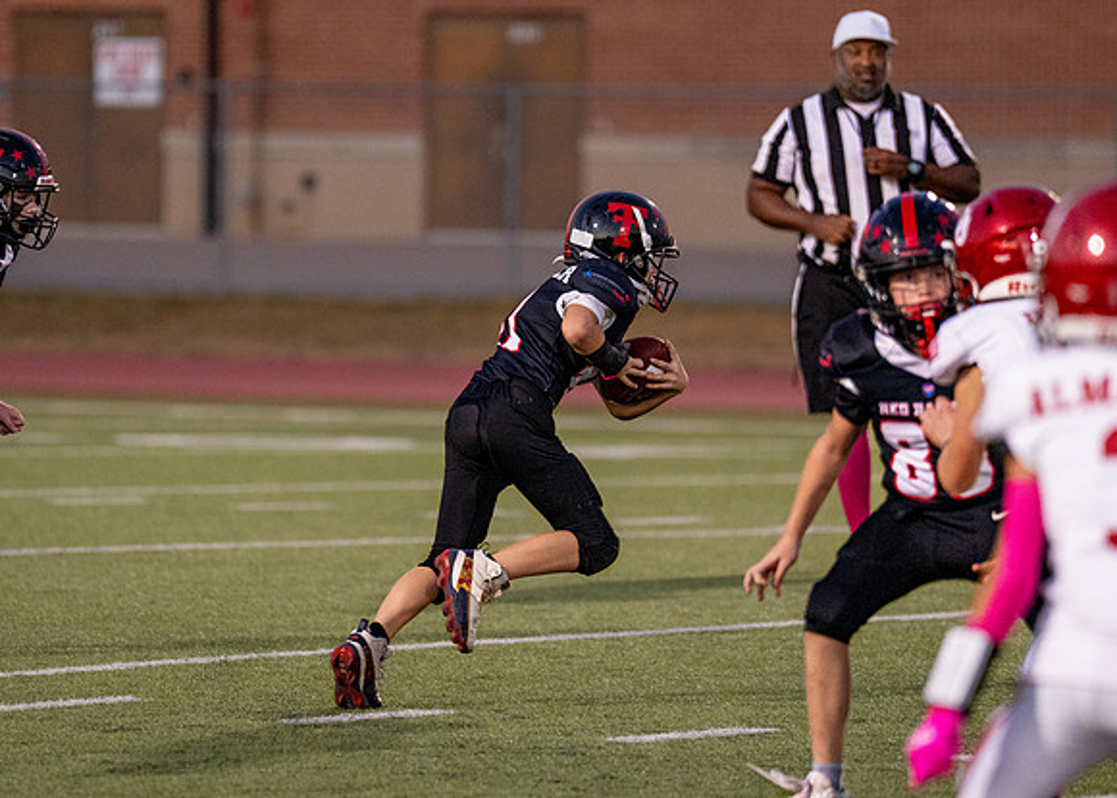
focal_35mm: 317
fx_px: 10068
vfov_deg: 4.5
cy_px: 371
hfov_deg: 6.3
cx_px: 438
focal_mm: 200
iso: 3200
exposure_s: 1/1250
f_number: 2.8
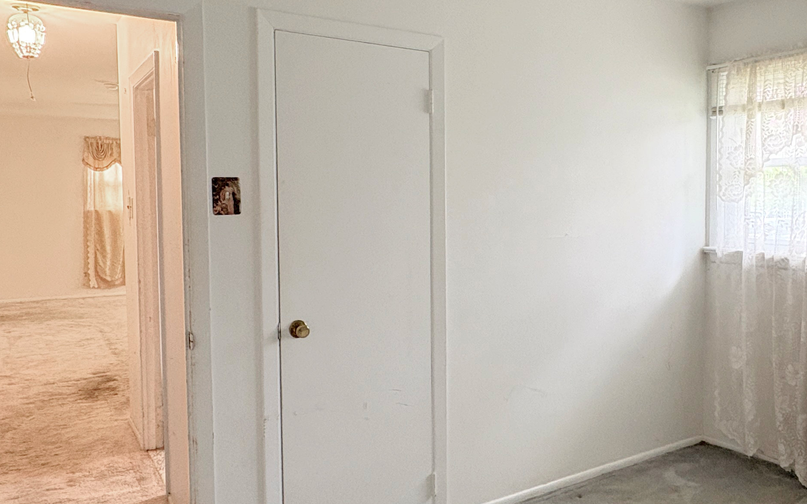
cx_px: 530
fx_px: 704
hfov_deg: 58.5
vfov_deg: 39.4
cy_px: 237
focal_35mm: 32
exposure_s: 1/60
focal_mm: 2.22
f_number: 2.2
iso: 500
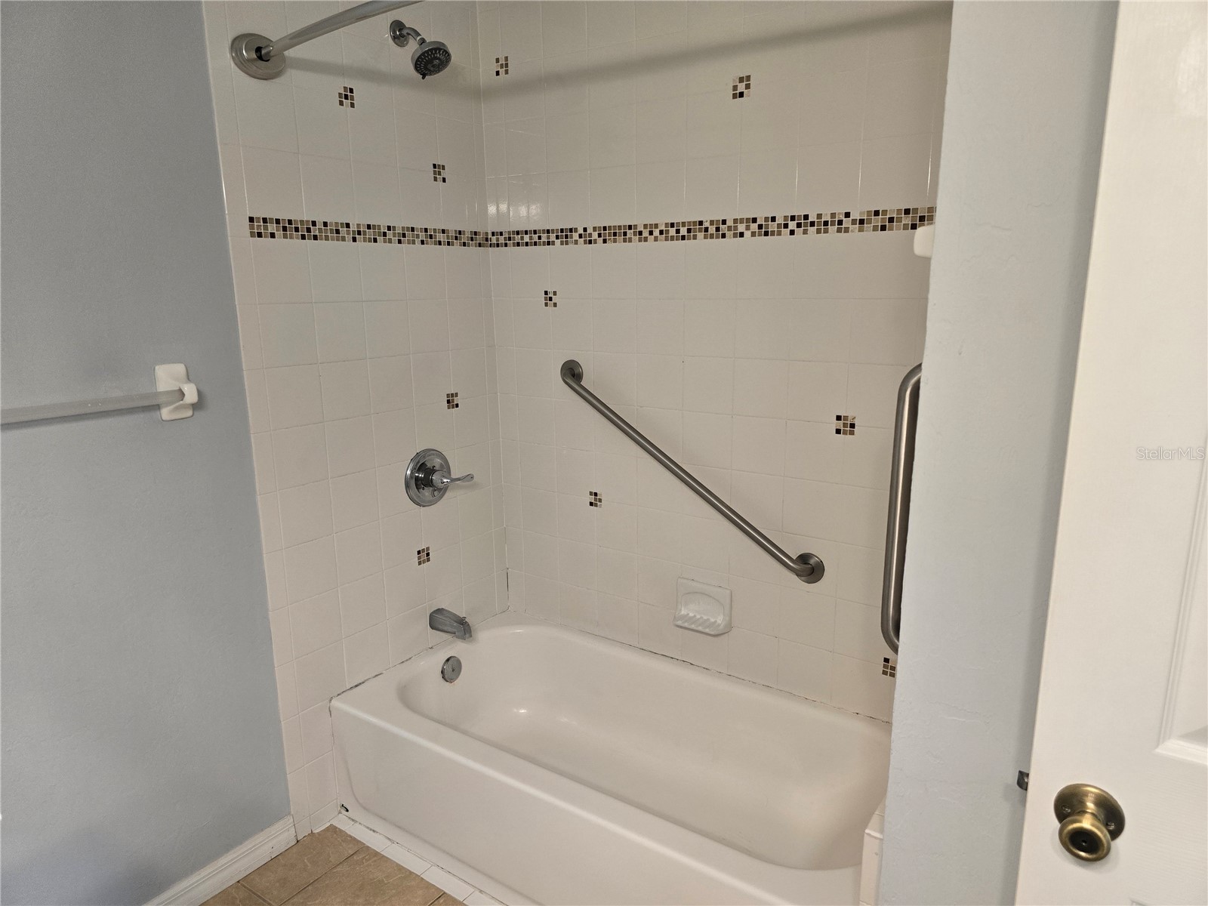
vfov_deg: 58.9
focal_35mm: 23
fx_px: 803
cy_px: 453
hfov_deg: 73.9
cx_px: 604
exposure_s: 1/120
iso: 250
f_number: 1.7
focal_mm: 6.3
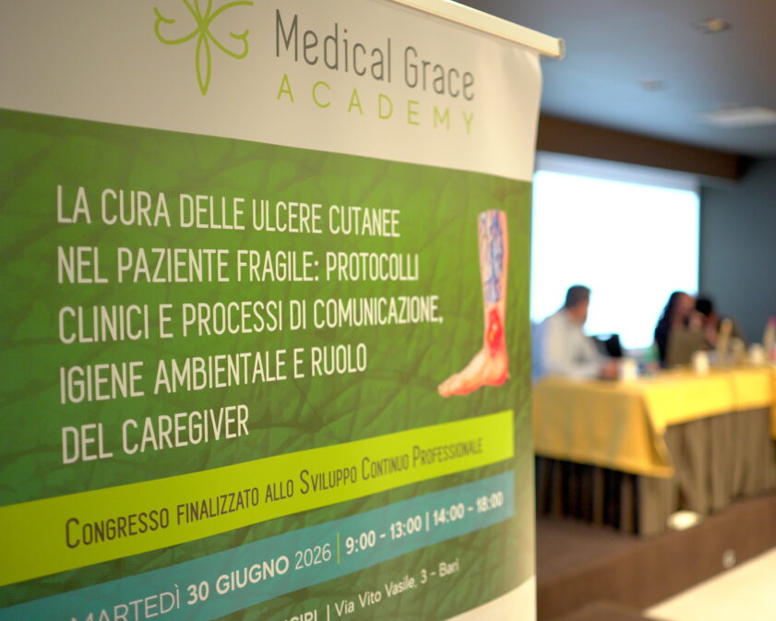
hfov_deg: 45.5
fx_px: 919
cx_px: 465
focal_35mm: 40
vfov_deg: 37.3
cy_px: 310
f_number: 1.8
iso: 1600
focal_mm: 35
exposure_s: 1/100
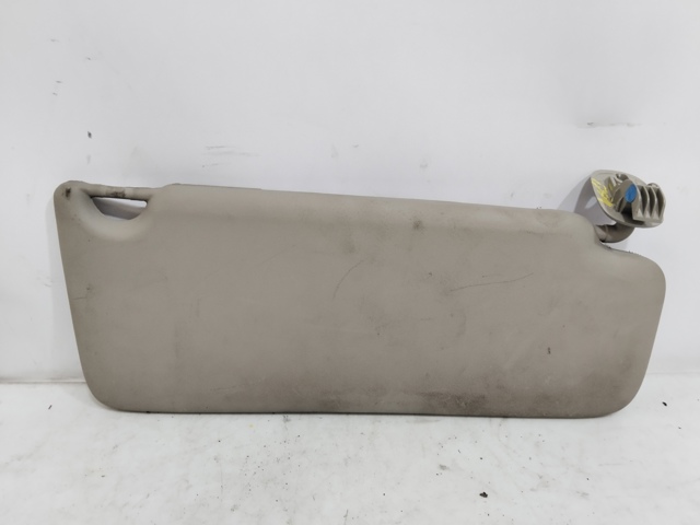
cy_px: 262
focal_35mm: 26
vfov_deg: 53.1
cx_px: 350
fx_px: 526
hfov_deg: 67.3
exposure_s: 1/103
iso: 50
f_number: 2
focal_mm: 2.78
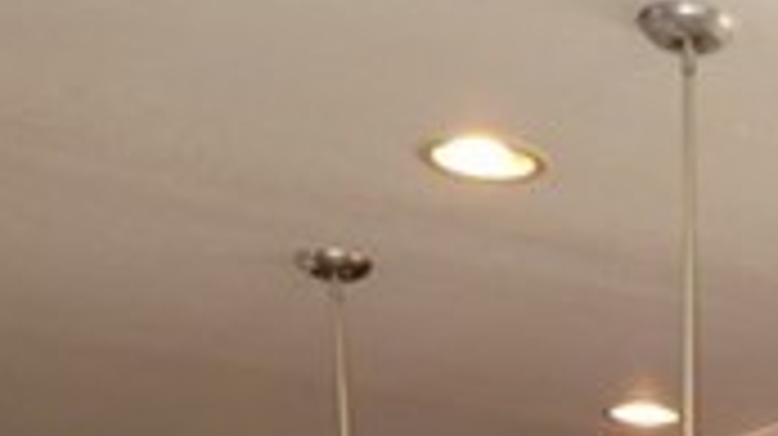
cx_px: 1138
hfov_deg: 20.1
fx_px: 1917
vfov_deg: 11.4
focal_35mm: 93
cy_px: 930
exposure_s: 1/100
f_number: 4
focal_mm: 10
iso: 400
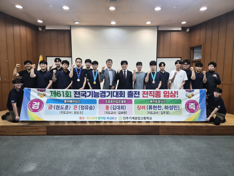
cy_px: 88
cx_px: 117
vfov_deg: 58.9
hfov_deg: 73.9
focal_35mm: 23
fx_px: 155
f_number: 1.8
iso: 320
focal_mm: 5.4
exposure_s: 1/120
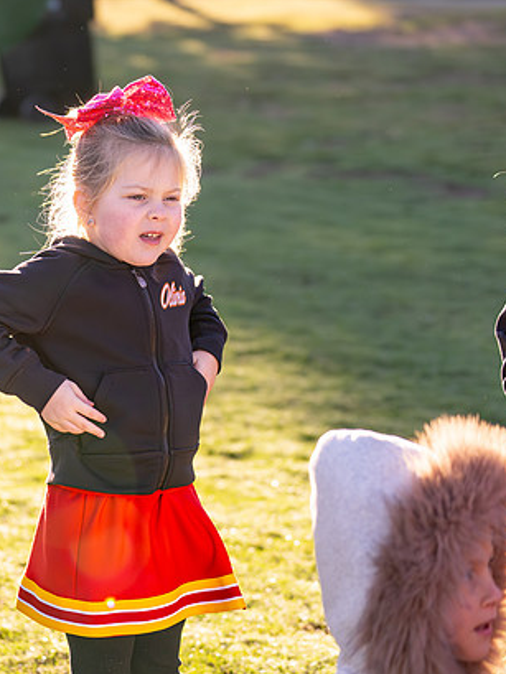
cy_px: 305
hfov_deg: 11.0
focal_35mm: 134
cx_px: 29
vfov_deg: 14.7
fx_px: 2610
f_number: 2.8
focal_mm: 70
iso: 500
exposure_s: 1/2000
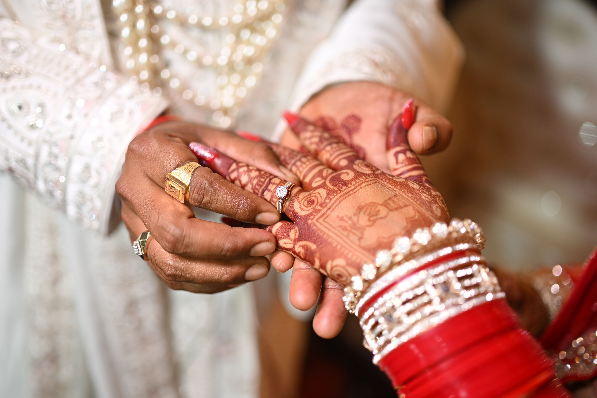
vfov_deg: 37.9
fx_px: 580
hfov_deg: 54.4
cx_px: 298
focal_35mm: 35
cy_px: 199
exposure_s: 1/200
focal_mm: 35
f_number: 1.8
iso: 100
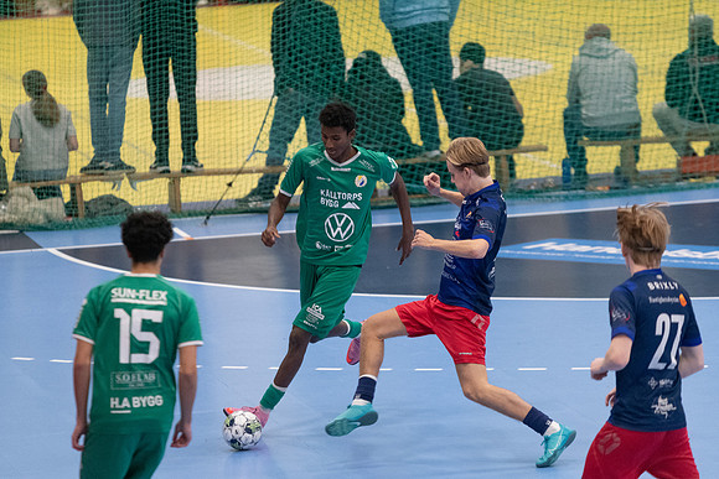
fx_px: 5993
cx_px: 360
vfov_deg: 4.6
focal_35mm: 300
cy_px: 240
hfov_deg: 6.9
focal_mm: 200
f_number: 3.2
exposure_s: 1/640
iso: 4000
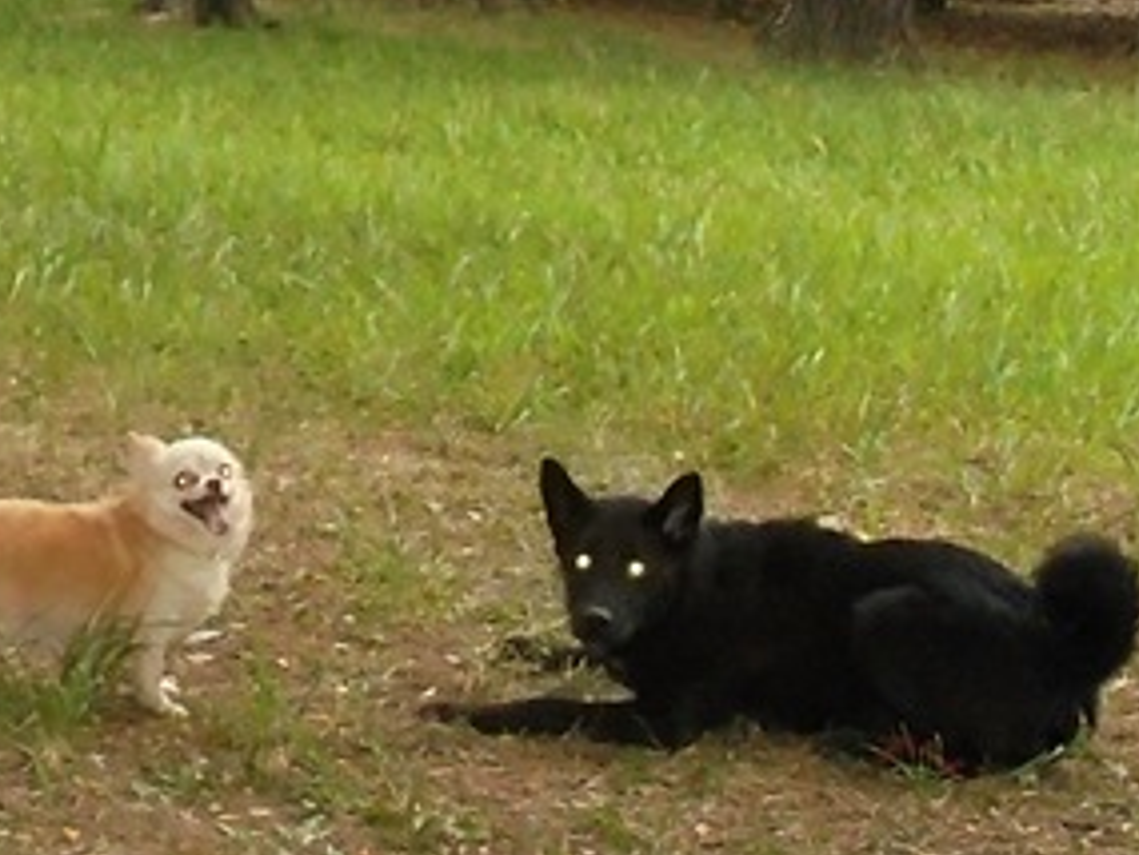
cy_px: 475
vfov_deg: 19.1
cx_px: 512
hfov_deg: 25.3
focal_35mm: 77
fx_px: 2535
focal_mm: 8.9
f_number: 4.8
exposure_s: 1/60
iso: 1000
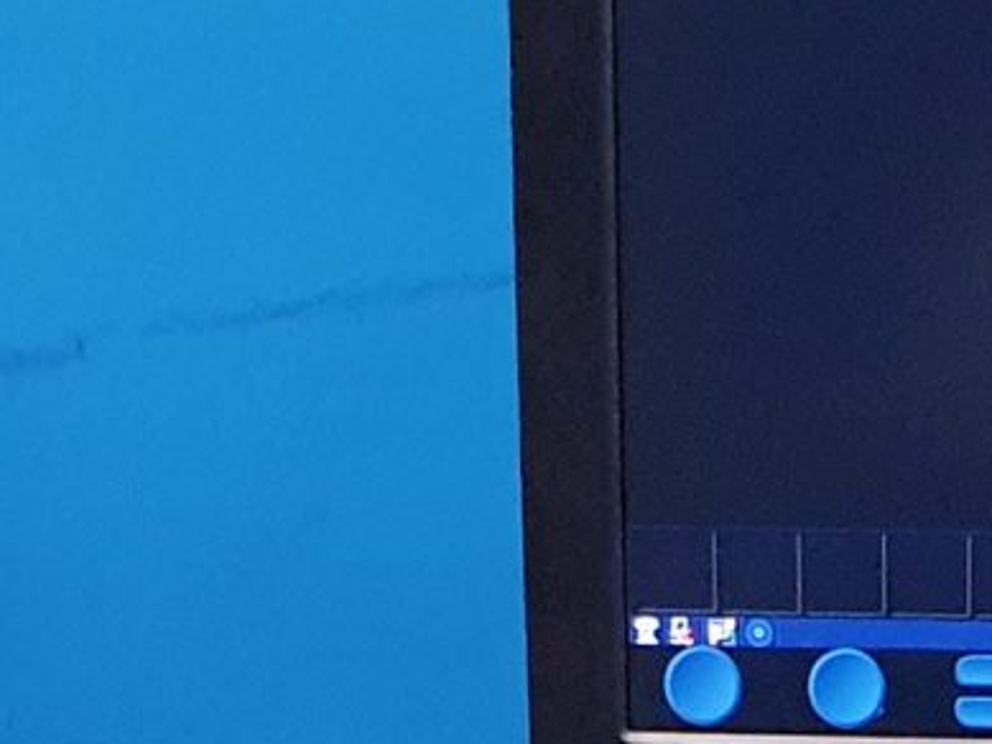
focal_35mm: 171
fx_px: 4902
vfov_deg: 7.9
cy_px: 1929
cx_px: 1000
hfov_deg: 11.4
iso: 320
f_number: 2.4
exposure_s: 1/50
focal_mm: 4.3
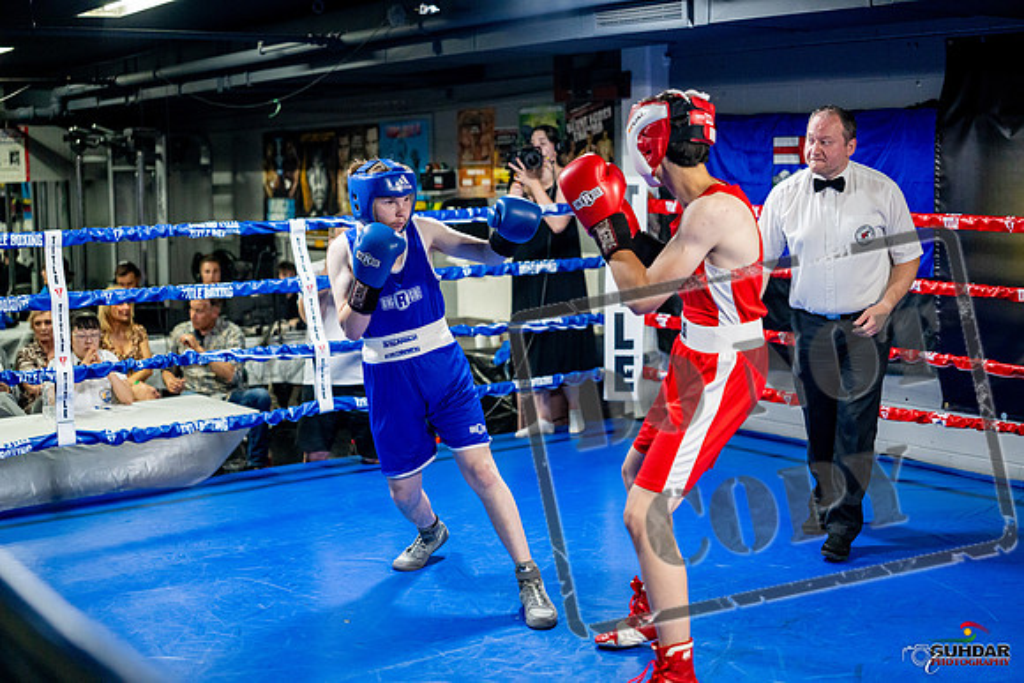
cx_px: 512
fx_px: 1422
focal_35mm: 50
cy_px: 342
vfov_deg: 27.0
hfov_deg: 39.6
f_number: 2
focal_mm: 50
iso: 4000
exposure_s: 1/1000
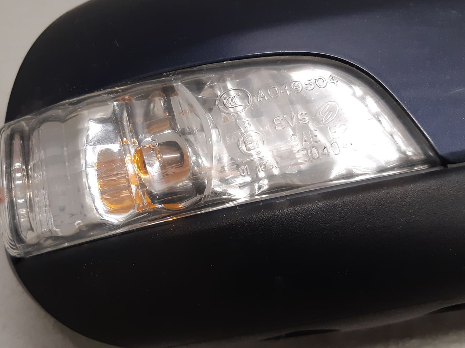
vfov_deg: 35.9
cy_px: 165
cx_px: 165
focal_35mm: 40
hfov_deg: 46.2
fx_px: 537
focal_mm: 3.93
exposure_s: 1/50
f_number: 1.7
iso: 125
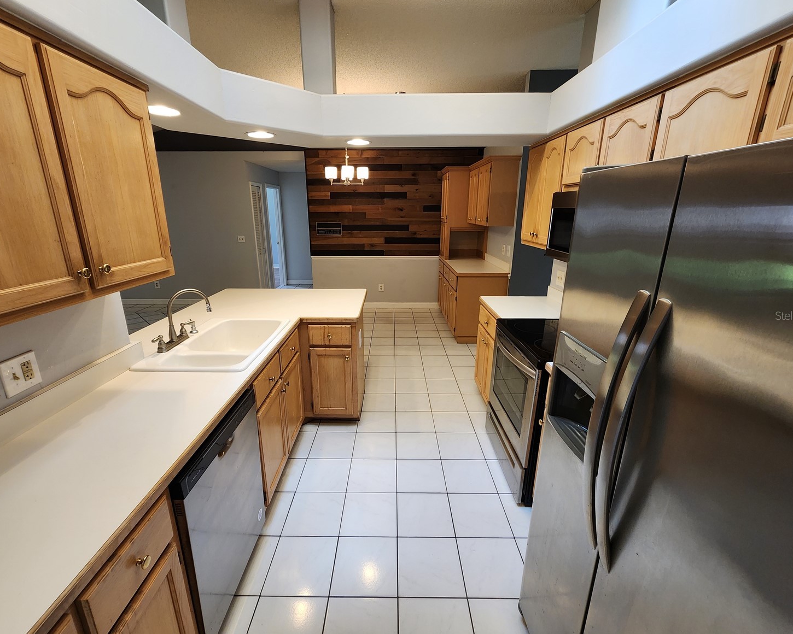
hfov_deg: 100.7
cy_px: 315
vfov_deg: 88.0
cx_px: 389
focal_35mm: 14
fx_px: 329
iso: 200
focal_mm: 2.2
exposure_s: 1/60
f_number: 2.2
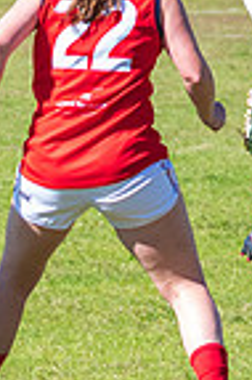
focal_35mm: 882
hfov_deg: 1.6
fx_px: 9283
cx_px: 513
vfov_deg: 2.3
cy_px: -67
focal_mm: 150
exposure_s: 1/2000
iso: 800
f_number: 7.1
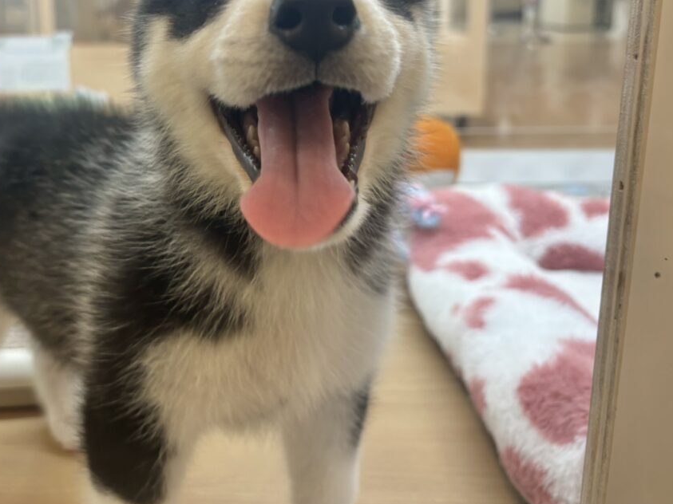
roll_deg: +0.0
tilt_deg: -12.2
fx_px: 719
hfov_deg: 49.8
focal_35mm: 37
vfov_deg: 38.1
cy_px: 154
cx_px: 263
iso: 80
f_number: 1.6
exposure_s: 1/100
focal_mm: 5.96
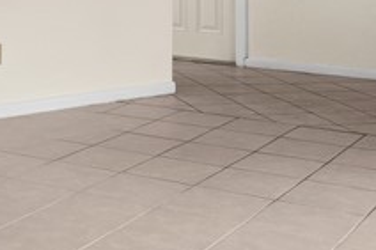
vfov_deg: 15.9
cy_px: -61
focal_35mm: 82
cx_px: 35
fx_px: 856
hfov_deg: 24.1
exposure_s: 1/4
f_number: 10
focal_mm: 16
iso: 320
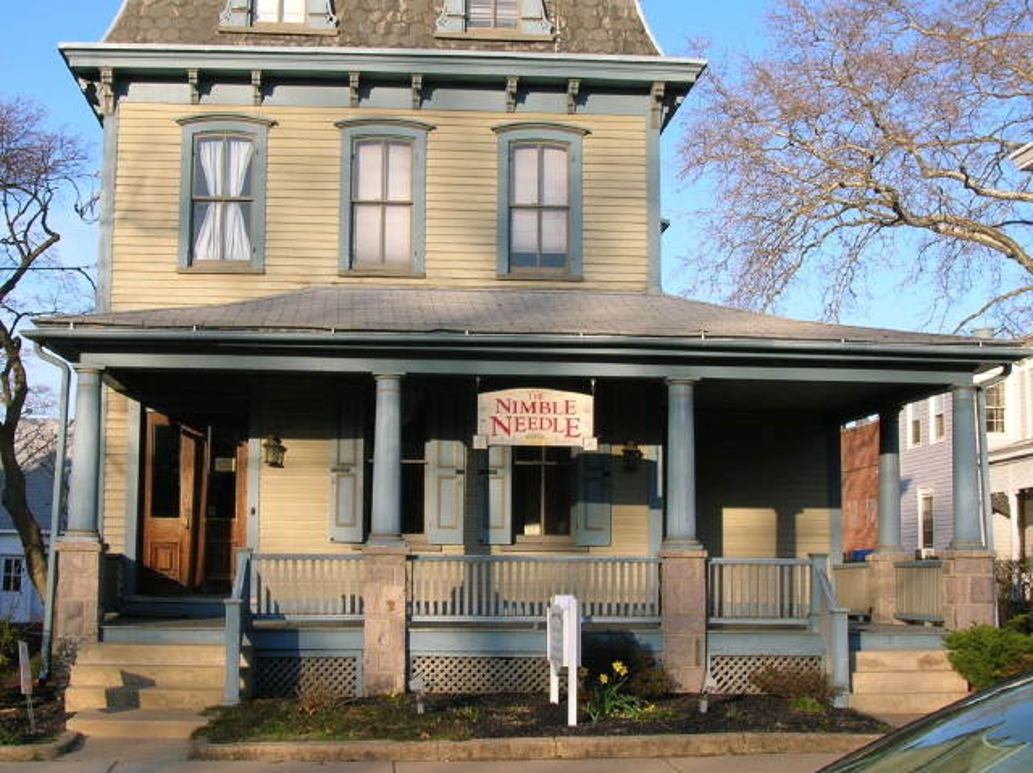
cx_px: 516
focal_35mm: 46
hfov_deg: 41.3
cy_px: 386
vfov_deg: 31.5
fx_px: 1372
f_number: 5.4
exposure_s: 1/147
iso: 50
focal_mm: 7.7
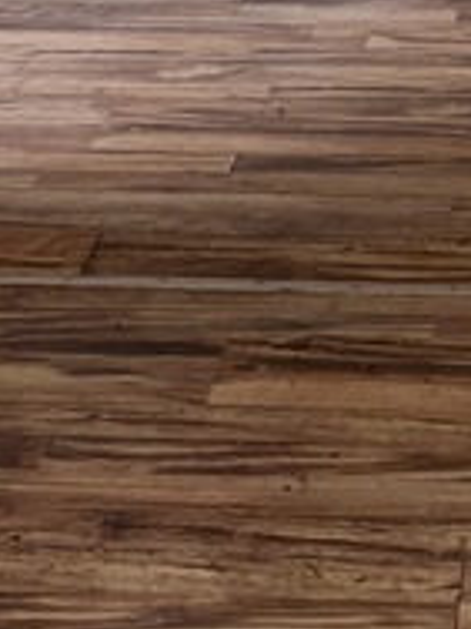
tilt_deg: -2.4
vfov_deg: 12.7
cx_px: 468
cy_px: -586
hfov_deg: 10.7
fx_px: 2504
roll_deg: +0.9
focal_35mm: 138
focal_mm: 6.76
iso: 320
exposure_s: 1/60
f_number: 1.78
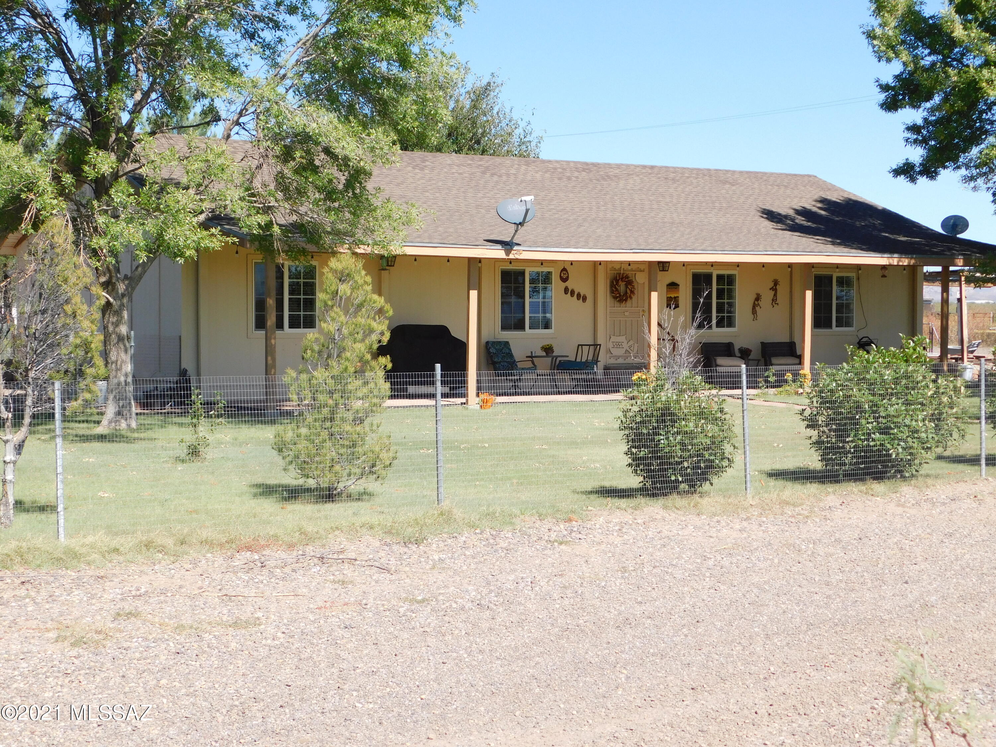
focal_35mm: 59
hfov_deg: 32.7
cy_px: 374
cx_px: 498
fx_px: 1698
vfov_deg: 24.8
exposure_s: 1/640
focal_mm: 10.4
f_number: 4
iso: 125
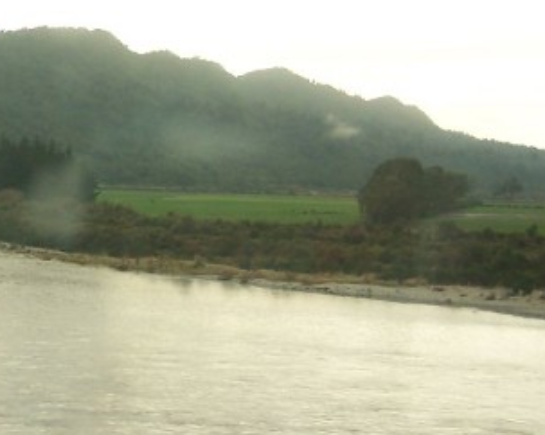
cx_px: -165
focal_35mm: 98
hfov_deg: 18.2
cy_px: 205
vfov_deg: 15.7
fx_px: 1580
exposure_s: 1/90
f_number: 2.8
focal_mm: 6.3
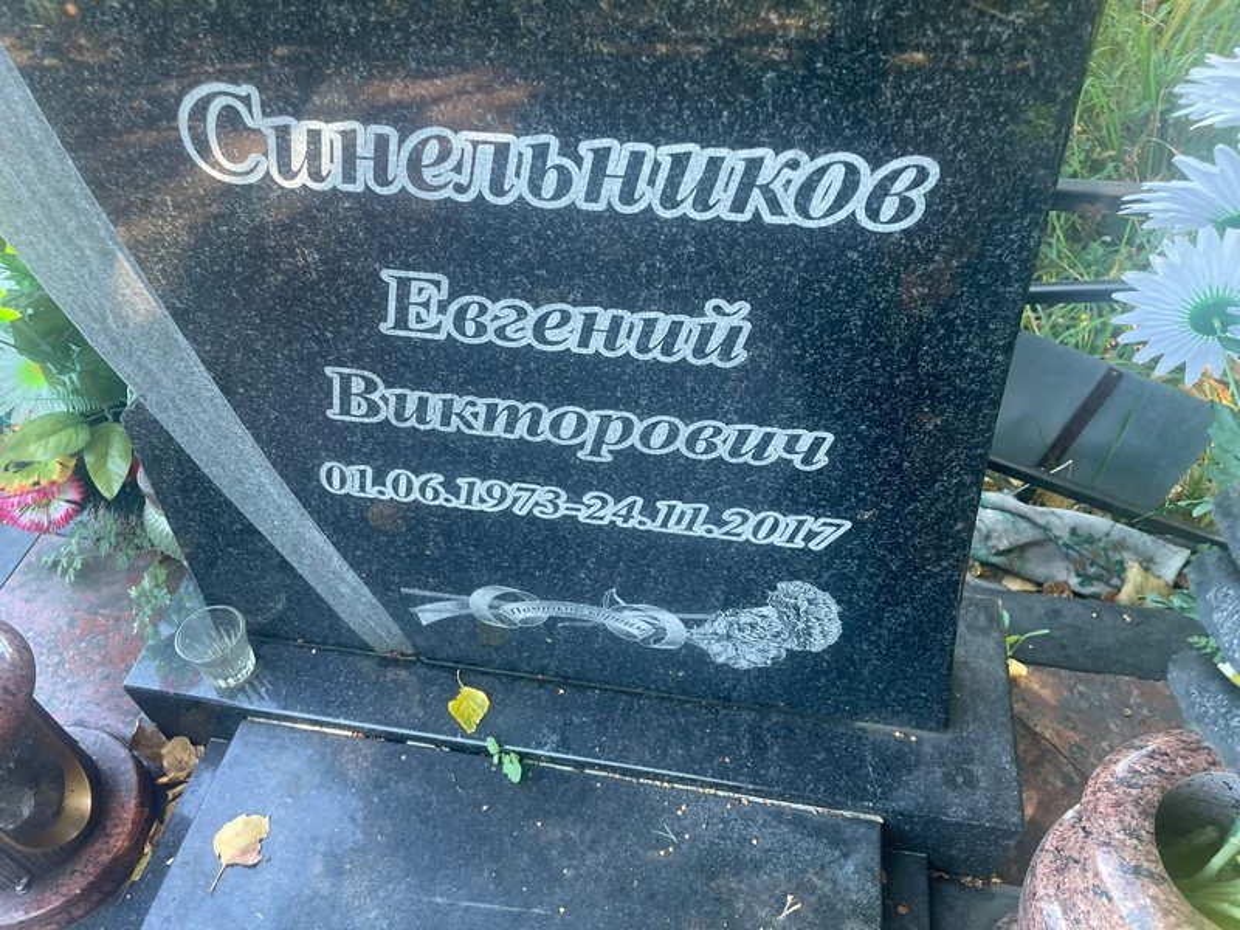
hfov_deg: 67.3
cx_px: 620
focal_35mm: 26
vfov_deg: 53.1
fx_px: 931
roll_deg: +3.9
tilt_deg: -44.2
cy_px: 465
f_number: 1.6
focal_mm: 4.2
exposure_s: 1/121
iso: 100
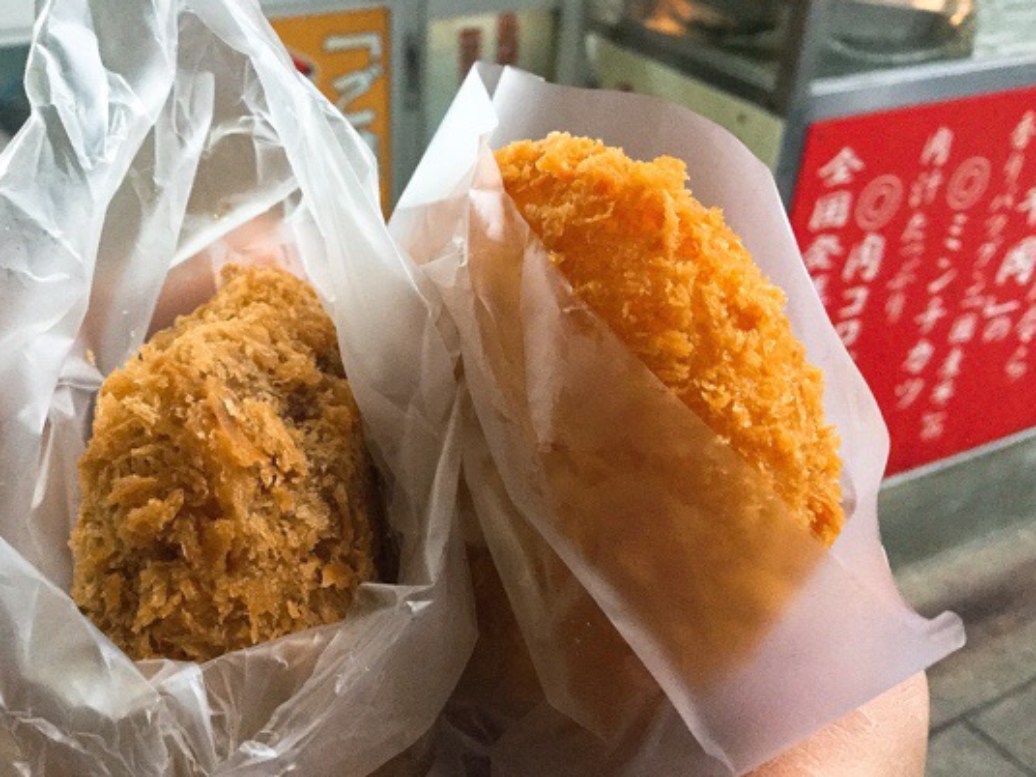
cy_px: 383
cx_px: 423
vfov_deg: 38.7
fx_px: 1107
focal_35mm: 37
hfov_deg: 49.9
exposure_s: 1/30
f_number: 2.4
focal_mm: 3.3
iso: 200
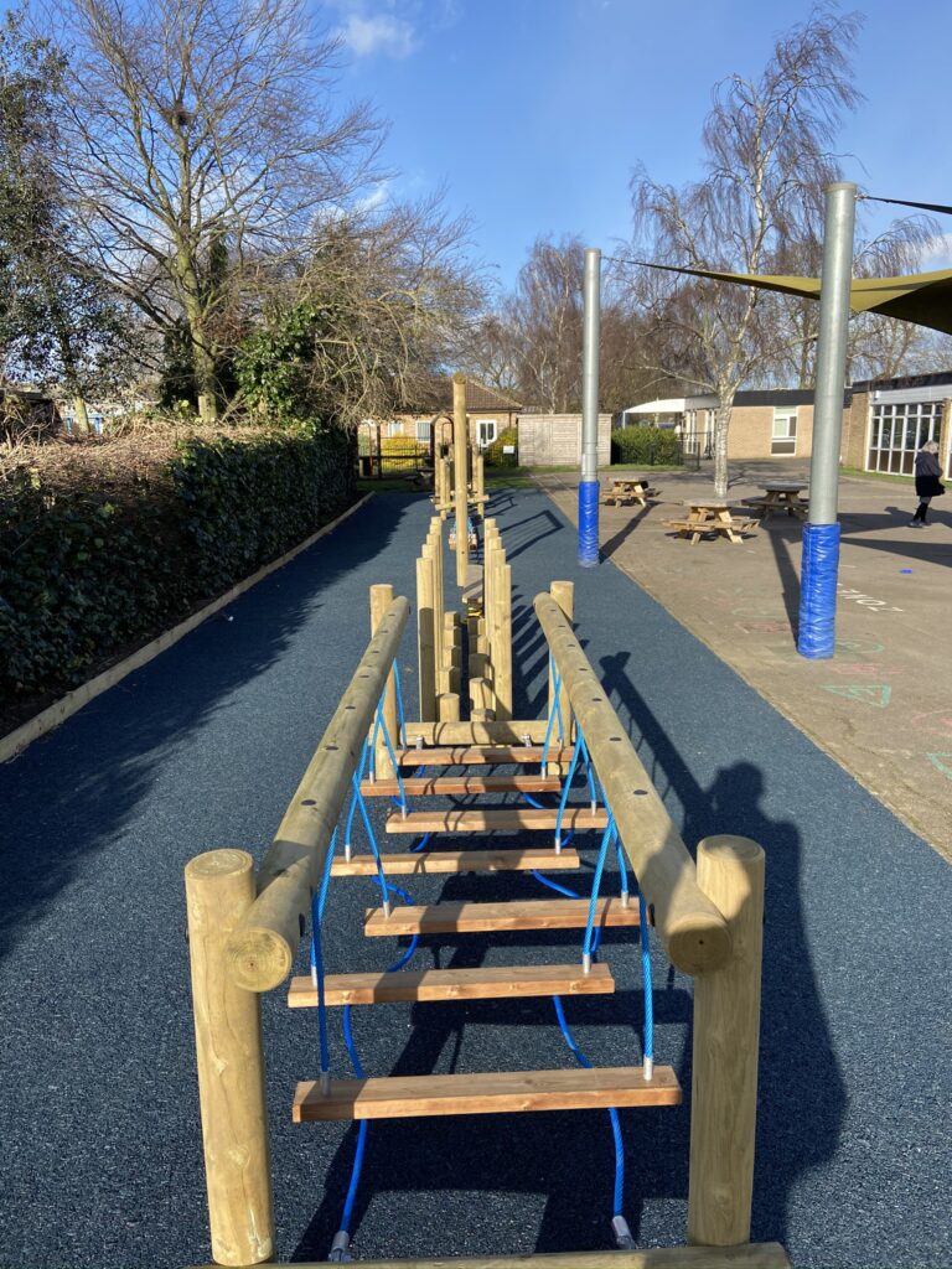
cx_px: 476
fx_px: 953
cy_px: 634
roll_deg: +0.4
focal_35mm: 26
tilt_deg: -11.4
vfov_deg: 67.3
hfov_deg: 53.1
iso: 32
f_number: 1.8
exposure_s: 1/1631
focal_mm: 4.25
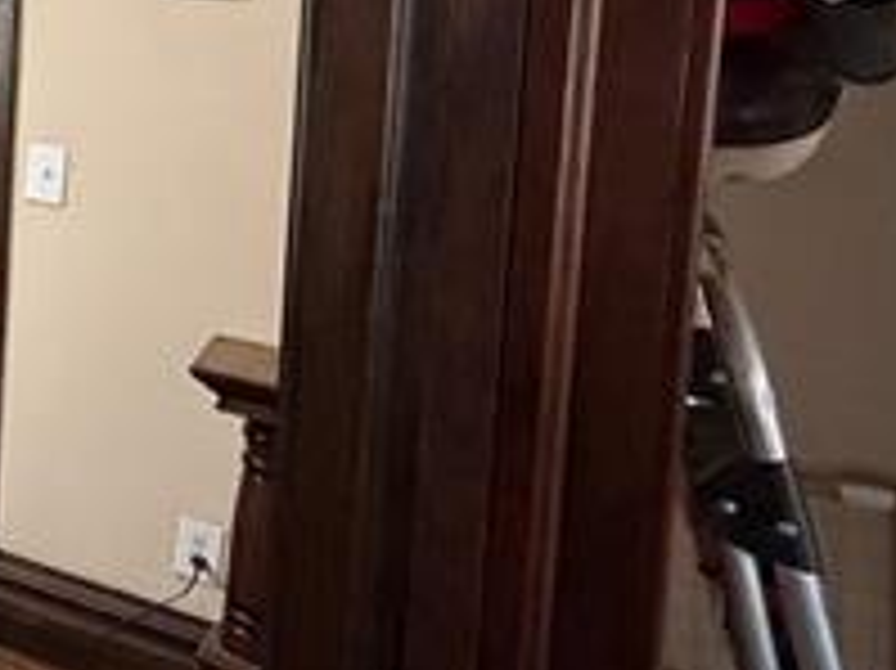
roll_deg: -1.7
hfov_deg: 28.7
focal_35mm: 45
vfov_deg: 30.6
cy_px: 54
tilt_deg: -5.2
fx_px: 1164
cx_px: -419
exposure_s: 1/60
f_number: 2.2
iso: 1000
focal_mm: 2.22
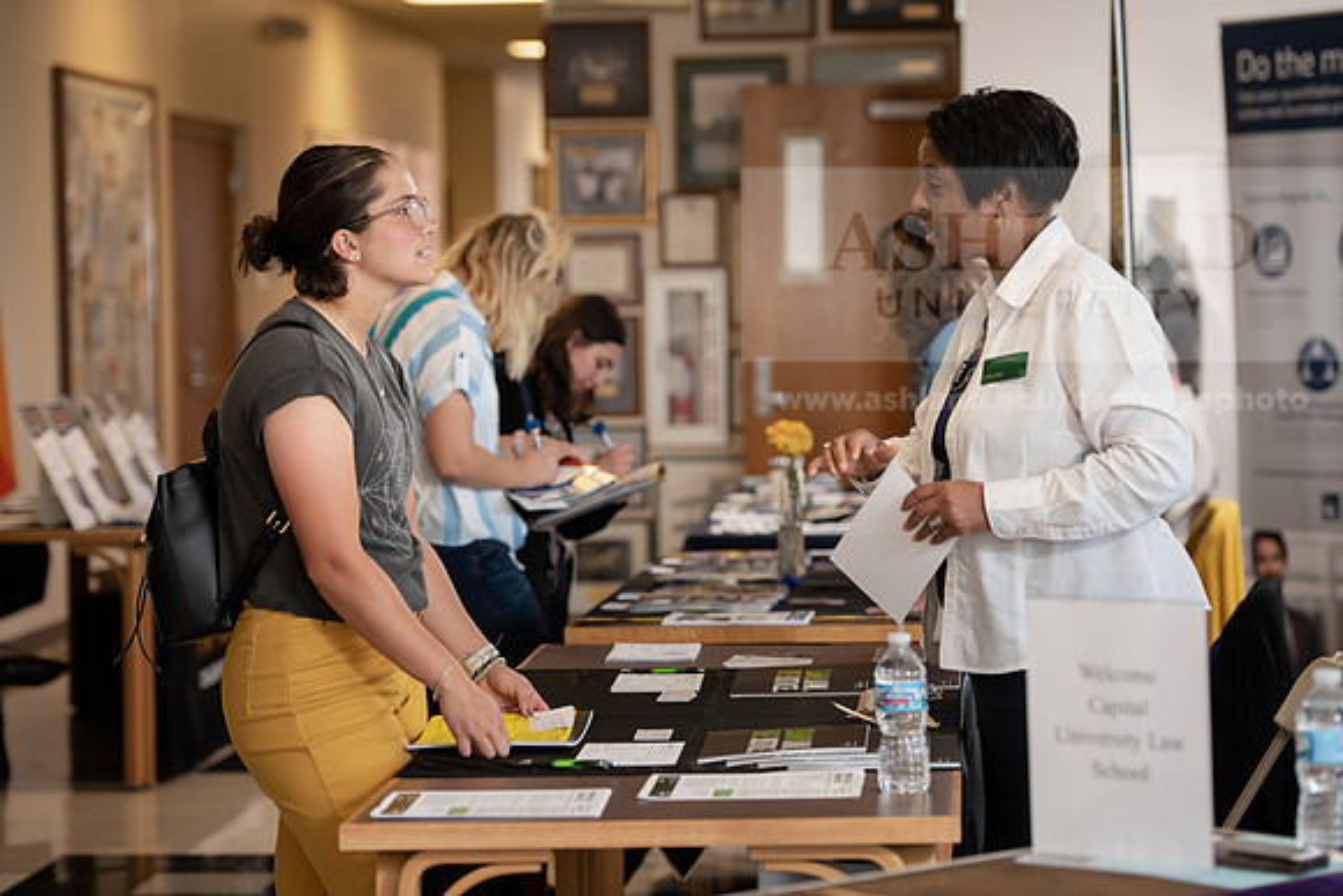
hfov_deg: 20.4
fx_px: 3731
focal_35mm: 100
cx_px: 672
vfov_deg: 13.7
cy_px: 448
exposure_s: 1/200
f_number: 3.5
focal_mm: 100
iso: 800
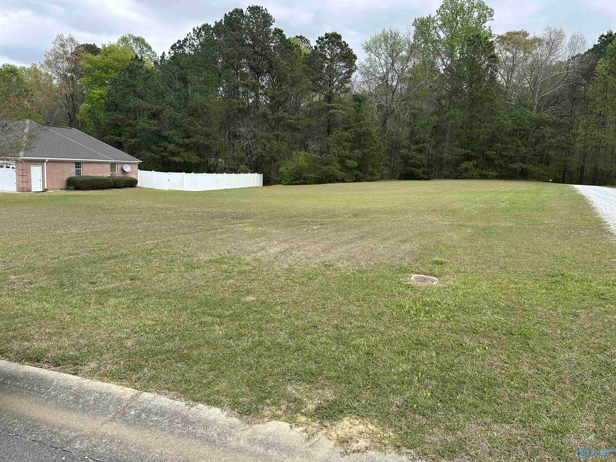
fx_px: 427
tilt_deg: -9.3
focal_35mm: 24
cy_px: 231
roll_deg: -4.0
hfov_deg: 71.6
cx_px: 308
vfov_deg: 56.8
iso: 80
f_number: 1.78
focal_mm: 6.86
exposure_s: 1/2028
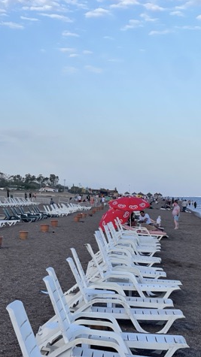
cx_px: 70
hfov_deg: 12.9
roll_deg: -0.8
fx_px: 891
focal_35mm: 94
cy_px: 177
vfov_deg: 22.7
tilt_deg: +1.2
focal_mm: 7.5
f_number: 2.2
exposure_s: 1/677
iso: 20
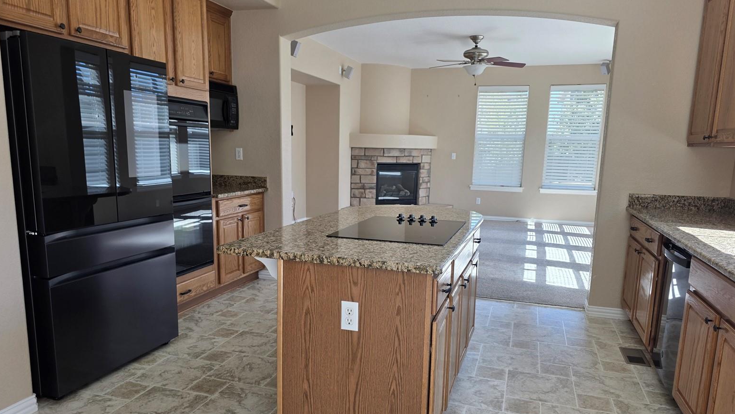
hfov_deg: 71.9
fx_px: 507
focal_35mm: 26
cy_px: 239
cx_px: 368
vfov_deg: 44.2
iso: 50
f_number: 1.7
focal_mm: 6.3
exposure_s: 1/180
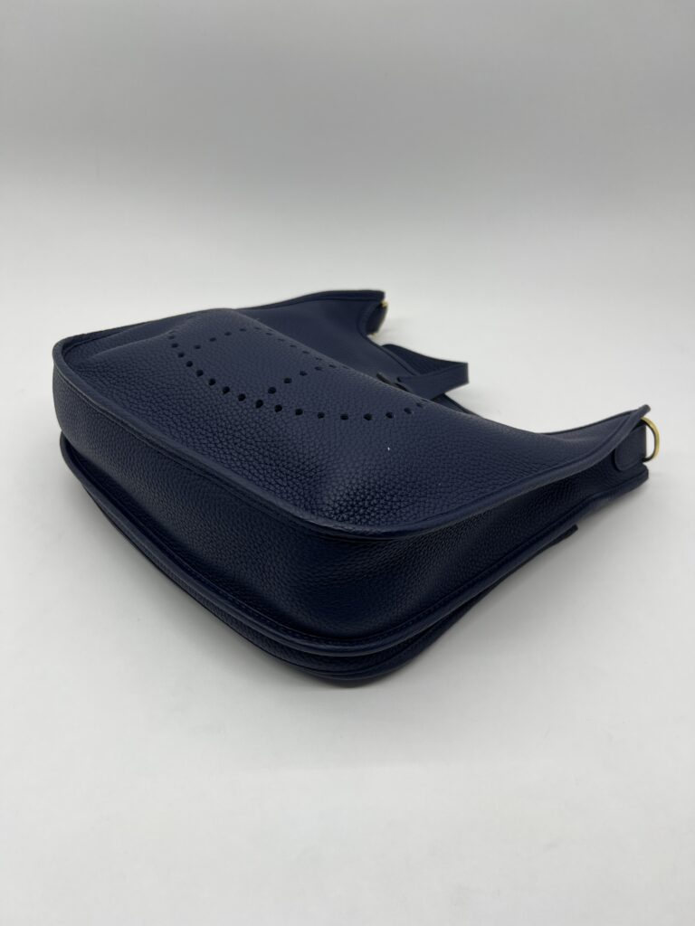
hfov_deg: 53.1
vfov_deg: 67.3
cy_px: 463
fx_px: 696
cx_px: 348
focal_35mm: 26
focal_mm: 5.7
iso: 40
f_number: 1.5
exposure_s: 1/267
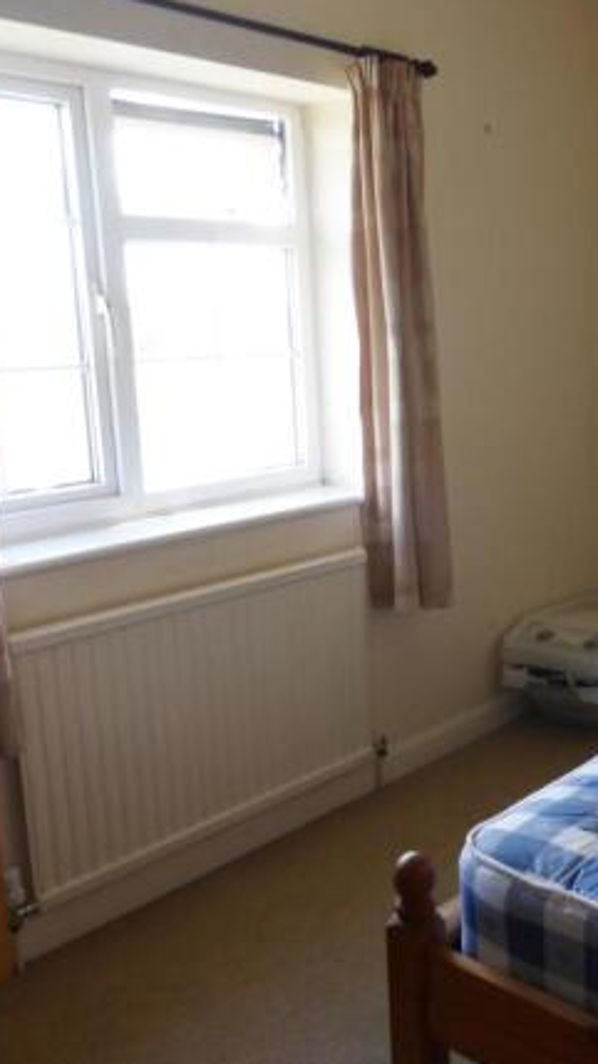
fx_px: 1044
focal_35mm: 37
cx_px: 493
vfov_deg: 54.0
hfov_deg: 31.0
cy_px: 532
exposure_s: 1/60
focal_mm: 4.3
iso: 160
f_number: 3.3
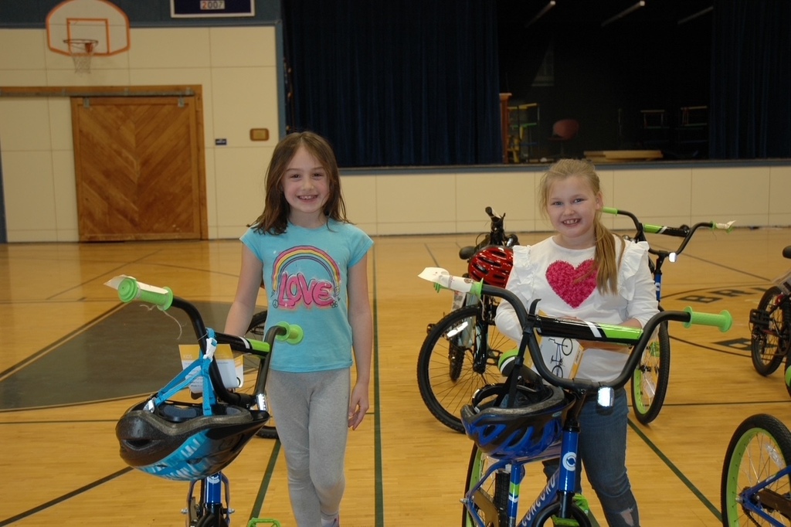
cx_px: 396
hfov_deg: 47.9
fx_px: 890
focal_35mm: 40
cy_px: 264
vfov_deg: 33.0
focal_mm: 27
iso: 400
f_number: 3.8
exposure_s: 1/100
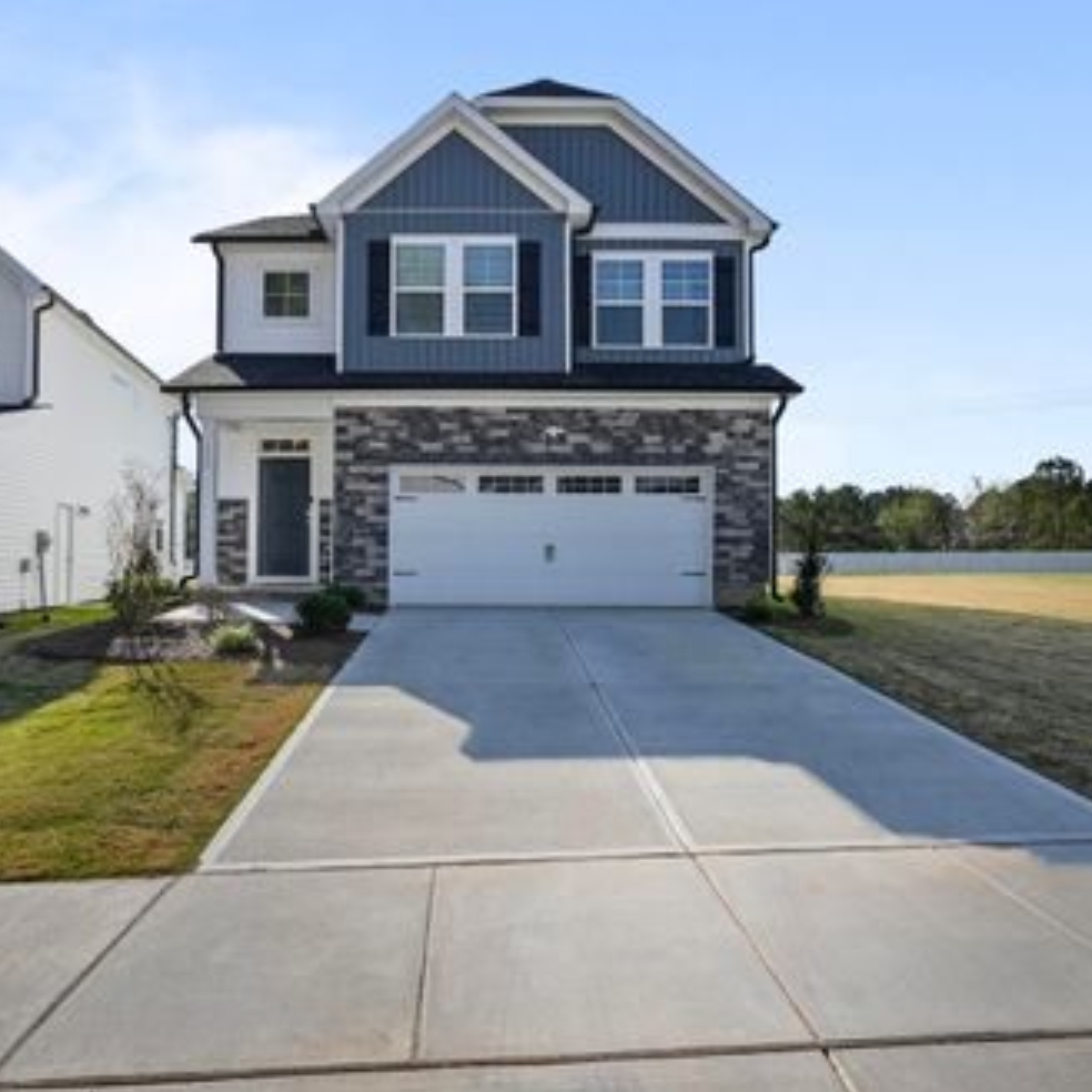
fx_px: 785
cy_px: 544
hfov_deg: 69.4
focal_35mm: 22
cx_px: 486
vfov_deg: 69.6
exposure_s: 1/1250
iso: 800
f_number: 8
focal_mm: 17
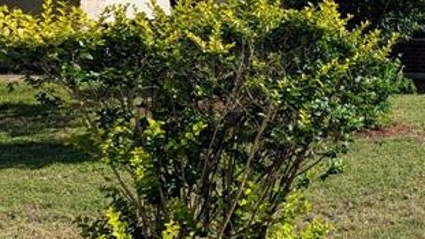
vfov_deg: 13.9
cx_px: 634
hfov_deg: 21.0
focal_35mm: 86
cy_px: 22
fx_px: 969
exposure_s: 1/1919
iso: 48
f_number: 1.85
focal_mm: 6.81
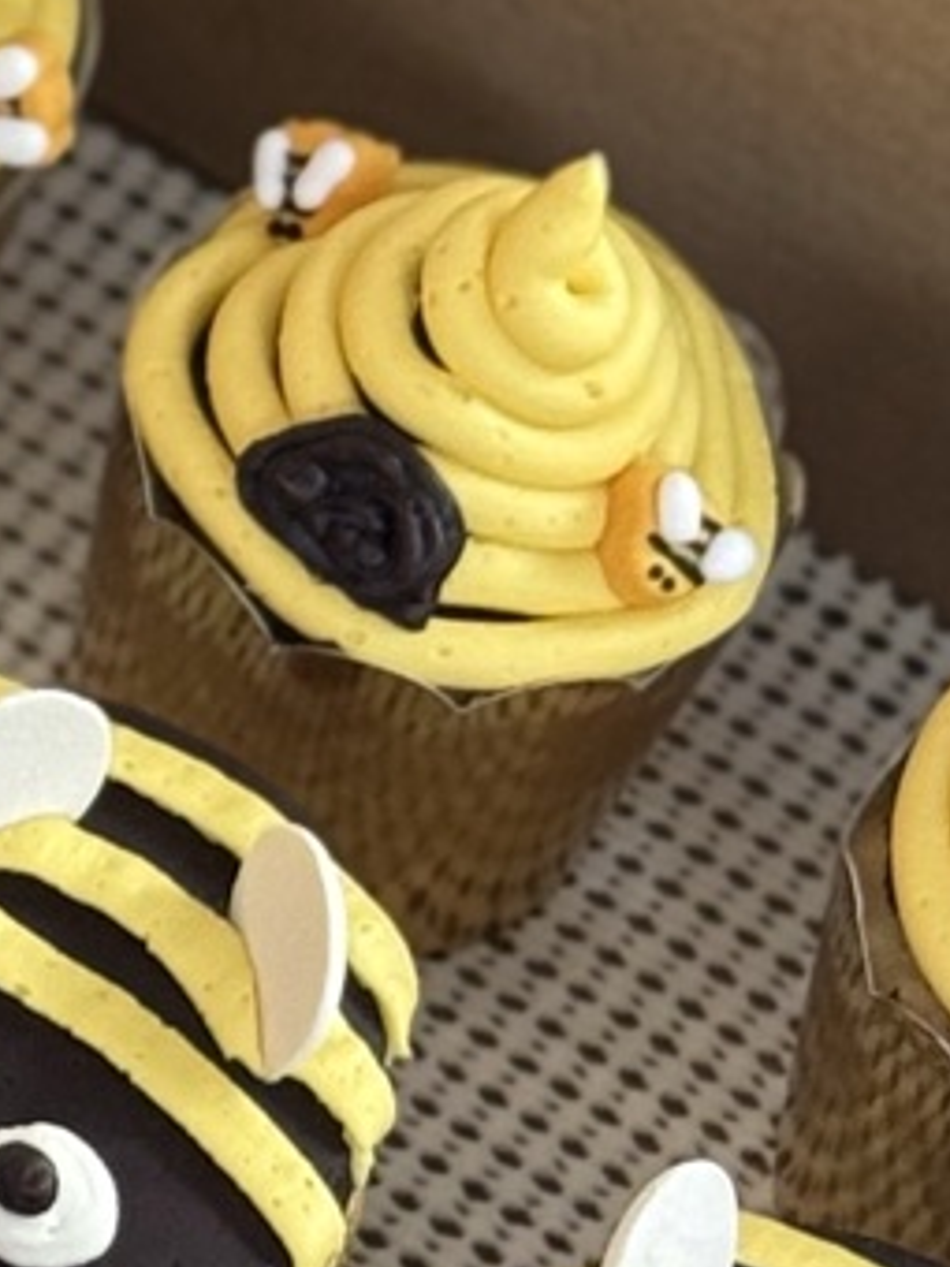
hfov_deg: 6.3
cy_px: 764
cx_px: -1215
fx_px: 8270
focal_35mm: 226
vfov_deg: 8.8
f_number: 1.78
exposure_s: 1/60
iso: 125
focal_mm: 6.76
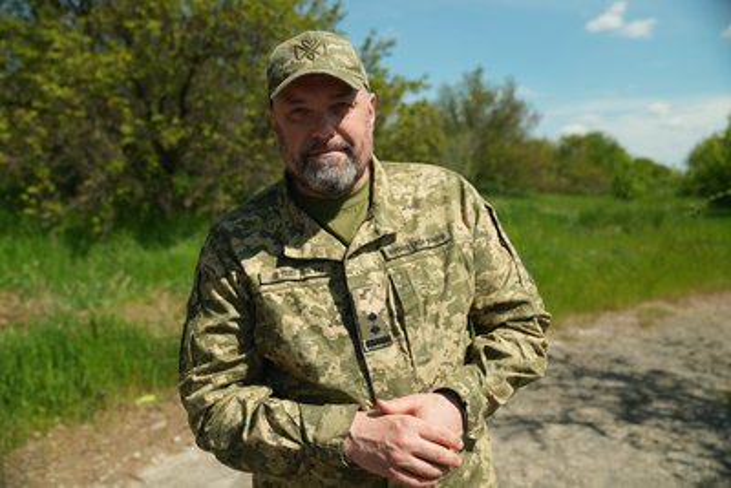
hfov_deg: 63.6
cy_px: 244
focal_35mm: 29
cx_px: 366
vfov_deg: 45.0
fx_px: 589
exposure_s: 1/500
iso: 80
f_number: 2.8
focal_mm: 29
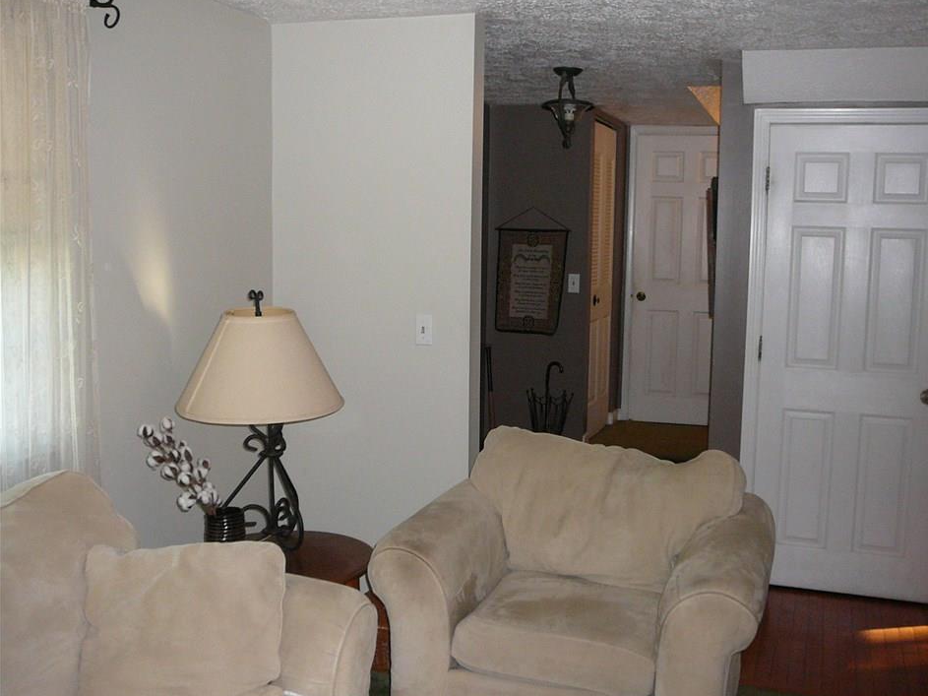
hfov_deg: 48.9
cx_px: 503
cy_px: 342
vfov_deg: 37.7
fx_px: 1019
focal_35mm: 38
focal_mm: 5.2
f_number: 2.8
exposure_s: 1/30
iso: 200
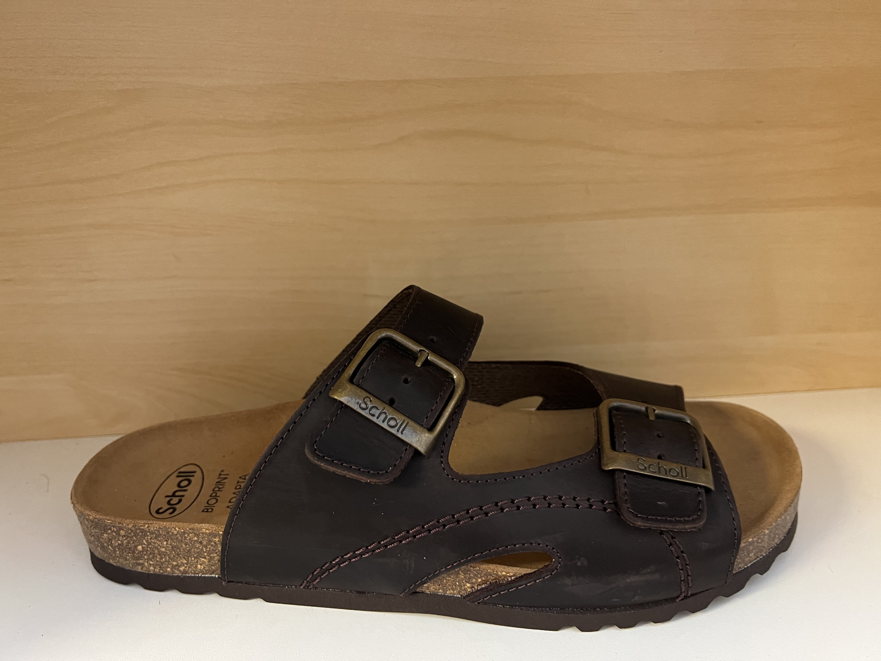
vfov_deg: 53.1
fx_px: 662
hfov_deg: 67.3
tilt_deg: -24.0
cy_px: 330
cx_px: 440
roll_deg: +1.6
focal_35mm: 26
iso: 320
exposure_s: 1/50
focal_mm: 5.7
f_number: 1.5
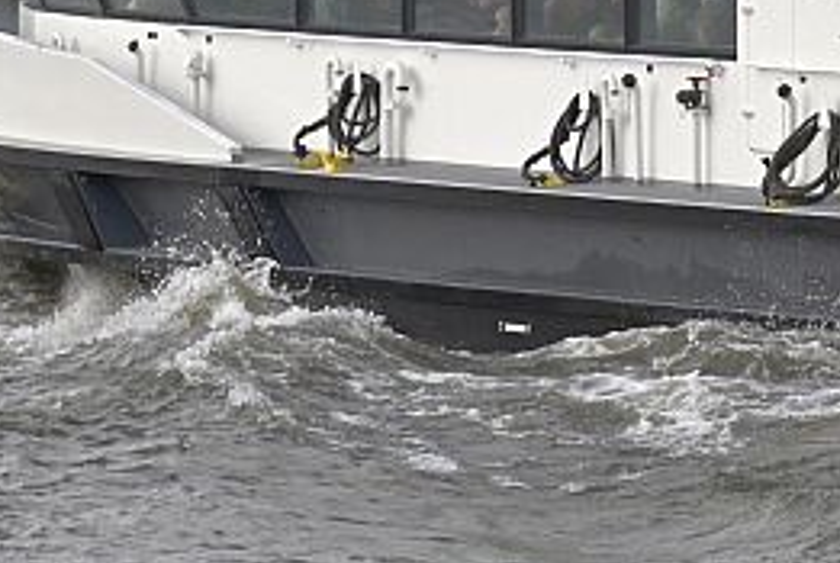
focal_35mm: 471
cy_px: -462
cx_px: 1265
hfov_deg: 4.3
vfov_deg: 2.9
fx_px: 11009
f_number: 7.1
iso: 100
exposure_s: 1/400
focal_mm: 120
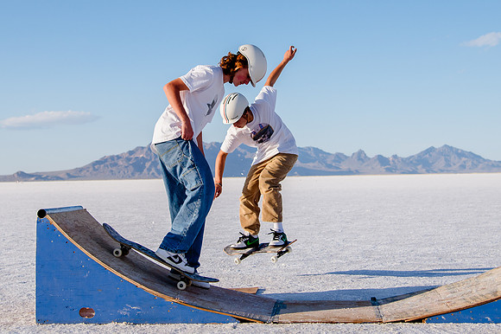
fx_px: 898
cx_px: 231
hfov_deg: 31.2
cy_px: 102
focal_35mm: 65
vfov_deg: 20.9
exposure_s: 1/3200
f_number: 4
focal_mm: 35
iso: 200
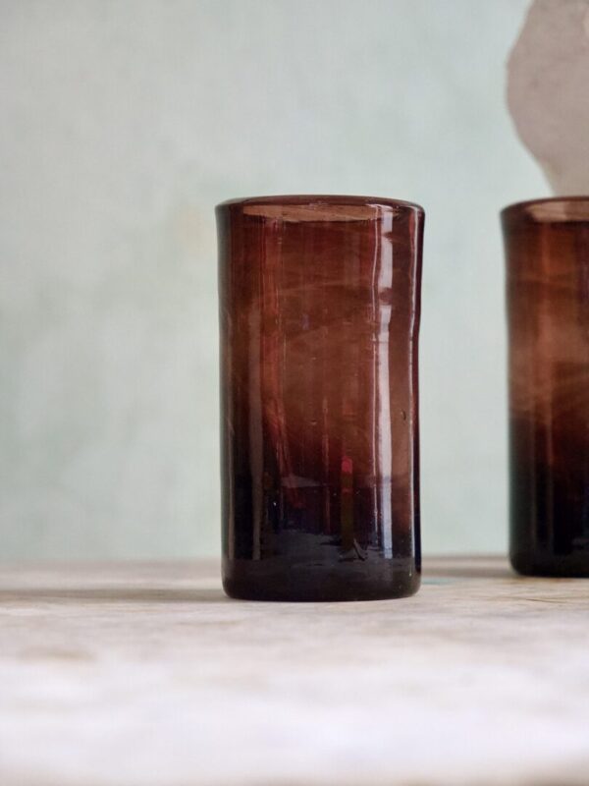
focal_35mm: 120
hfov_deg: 12.3
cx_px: 294
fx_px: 2722
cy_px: 393
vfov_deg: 16.4
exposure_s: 1/80
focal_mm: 60
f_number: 4
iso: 3200
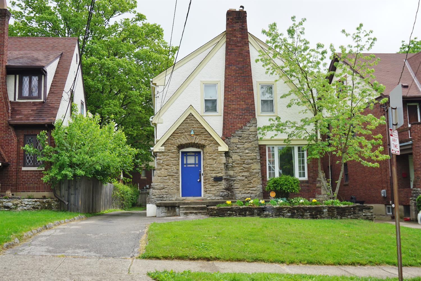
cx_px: 210
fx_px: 456
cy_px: 140
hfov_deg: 49.6
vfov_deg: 34.2
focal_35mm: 39
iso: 100
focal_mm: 26
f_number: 10
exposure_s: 1/100
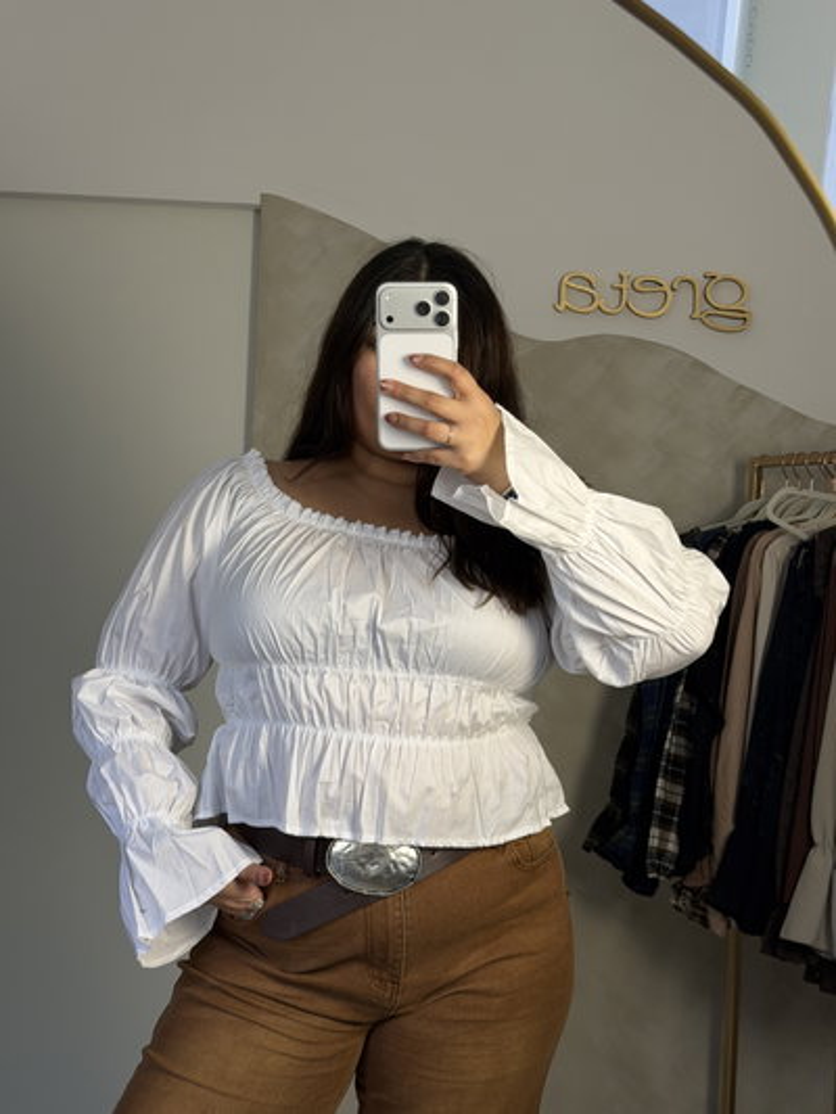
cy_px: 557
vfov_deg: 39.6
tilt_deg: -18.7
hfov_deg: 30.3
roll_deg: -2.3
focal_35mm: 48
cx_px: 418
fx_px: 1545
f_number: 1.78
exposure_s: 1/215
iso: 50
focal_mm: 6.76
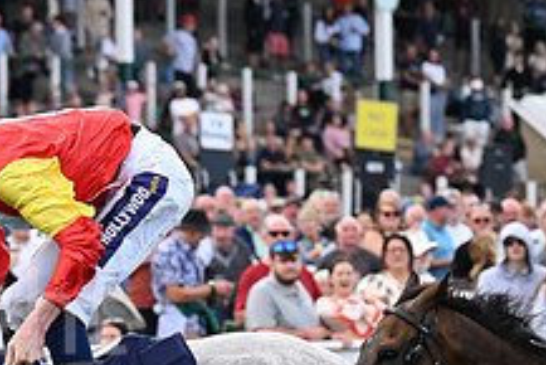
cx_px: -30
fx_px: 4143
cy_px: 477
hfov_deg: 7.5
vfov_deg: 5.0
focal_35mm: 273
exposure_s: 1/2000
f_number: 4.5
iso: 800
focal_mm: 102
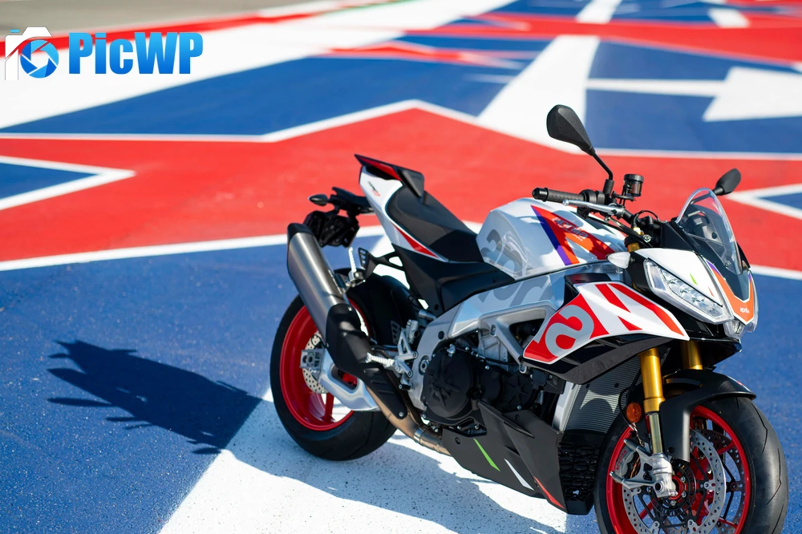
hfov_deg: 31.3
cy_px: 338
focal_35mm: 64
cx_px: 488
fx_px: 1425
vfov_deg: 21.2
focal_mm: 50
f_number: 2
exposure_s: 1/4000
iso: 100
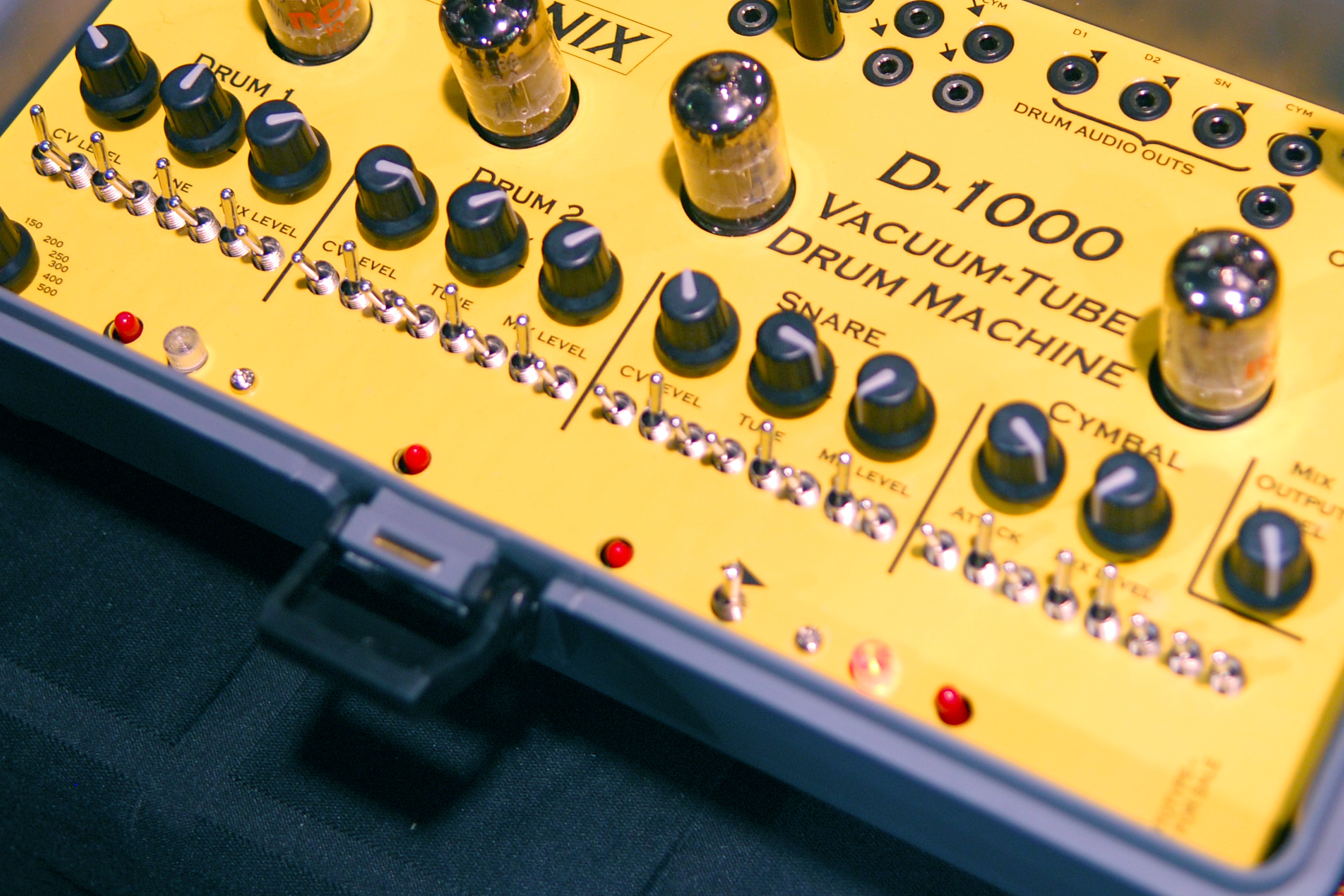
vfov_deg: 17.3
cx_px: 753
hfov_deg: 26.0
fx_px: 2912
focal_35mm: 78
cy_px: 180
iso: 250
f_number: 2.8
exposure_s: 1/50
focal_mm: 30
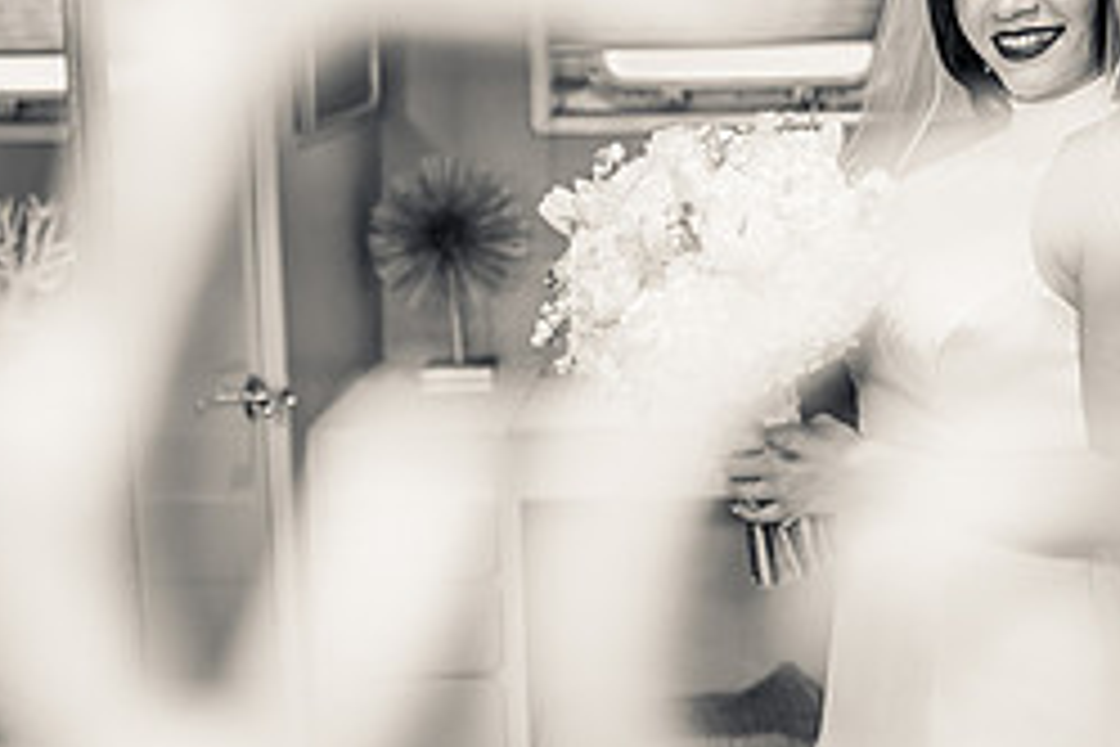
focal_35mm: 56
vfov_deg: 23.9
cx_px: 738
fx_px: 1742
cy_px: 164
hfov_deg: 35.3
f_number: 1.4
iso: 250
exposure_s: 1/1000
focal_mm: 24
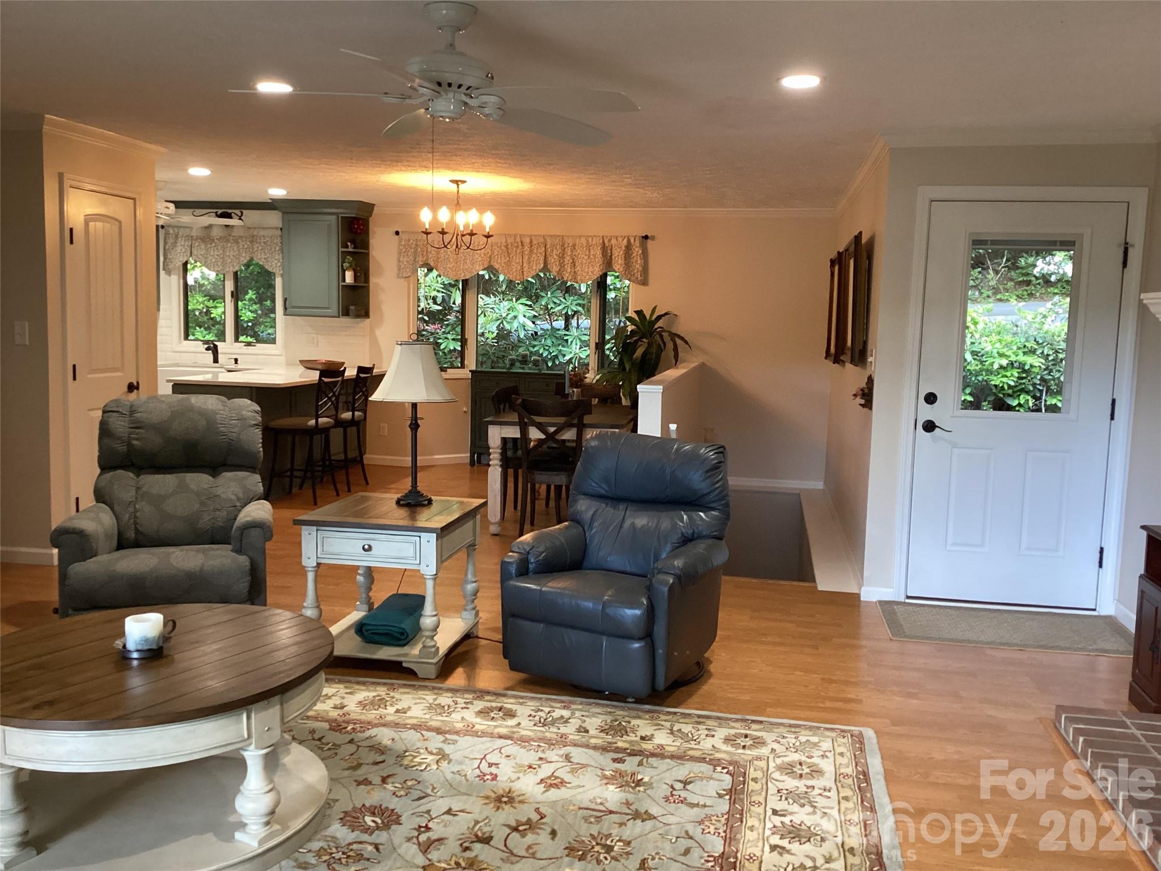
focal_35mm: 31
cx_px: 580
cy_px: 436
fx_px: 1040
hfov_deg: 58.4
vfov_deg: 45.4
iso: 320
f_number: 2.4
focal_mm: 3.3
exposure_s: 1/40
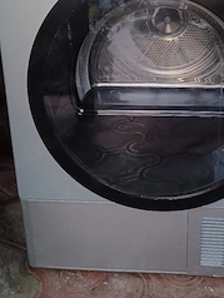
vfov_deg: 43.2
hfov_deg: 34.0
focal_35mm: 42
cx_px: 155
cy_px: 71
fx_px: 362
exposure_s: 1/25
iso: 320
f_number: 1.8
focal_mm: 4.6
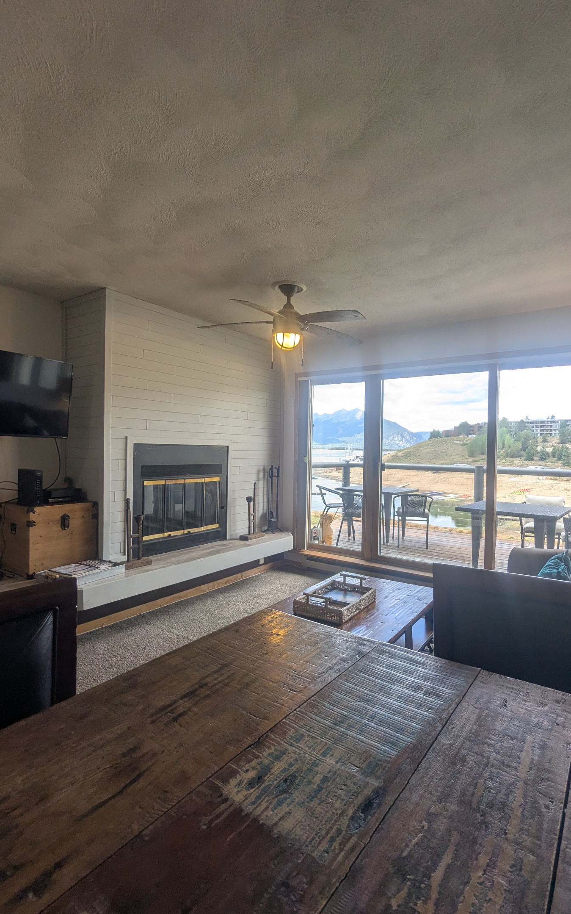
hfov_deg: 67.8
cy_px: 457
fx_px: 423
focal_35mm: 17
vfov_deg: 94.4
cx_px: 318
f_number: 2.2
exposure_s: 1/165
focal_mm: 2.35
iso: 43
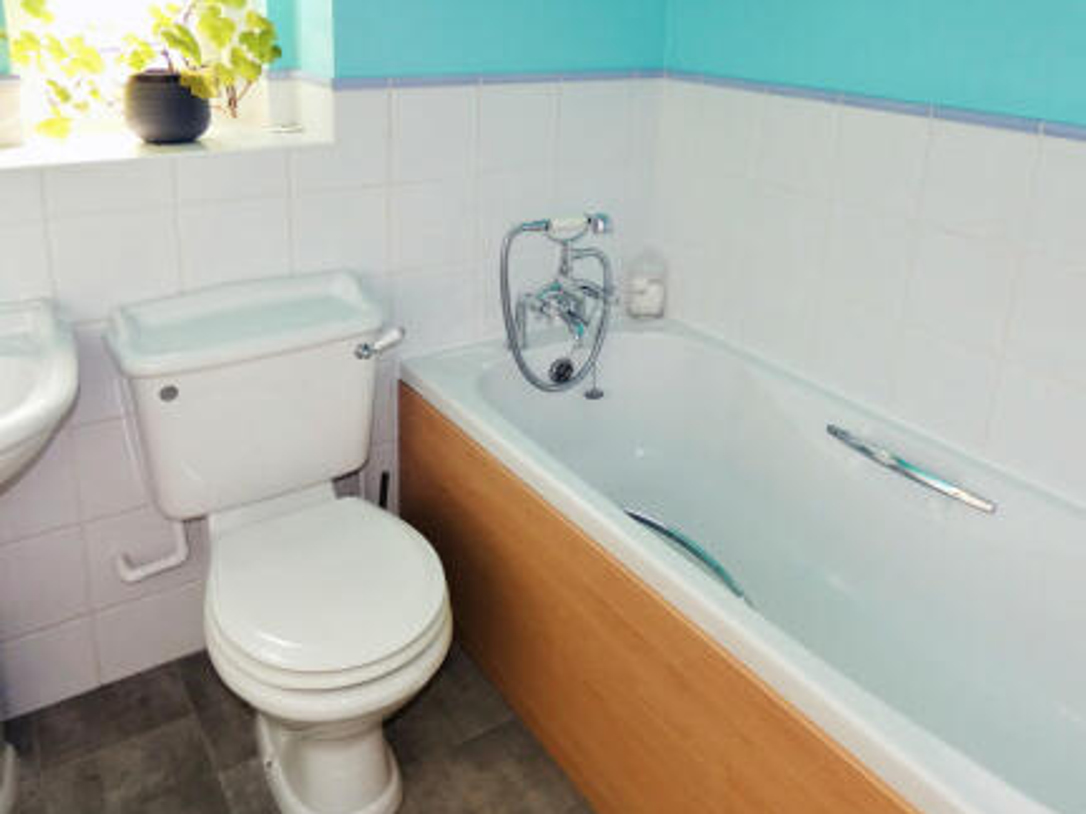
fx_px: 847
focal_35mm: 27
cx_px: 652
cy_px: 366
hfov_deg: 64.7
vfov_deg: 51.3
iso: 125
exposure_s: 1/60
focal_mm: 3.6
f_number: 2.8
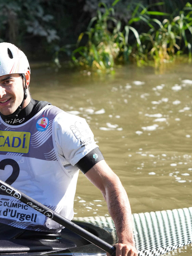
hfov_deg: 4.5
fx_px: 2419
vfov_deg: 6.1
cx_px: 4
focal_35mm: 327
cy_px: 130
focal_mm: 200
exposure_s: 1/1600
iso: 1600
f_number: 6.3
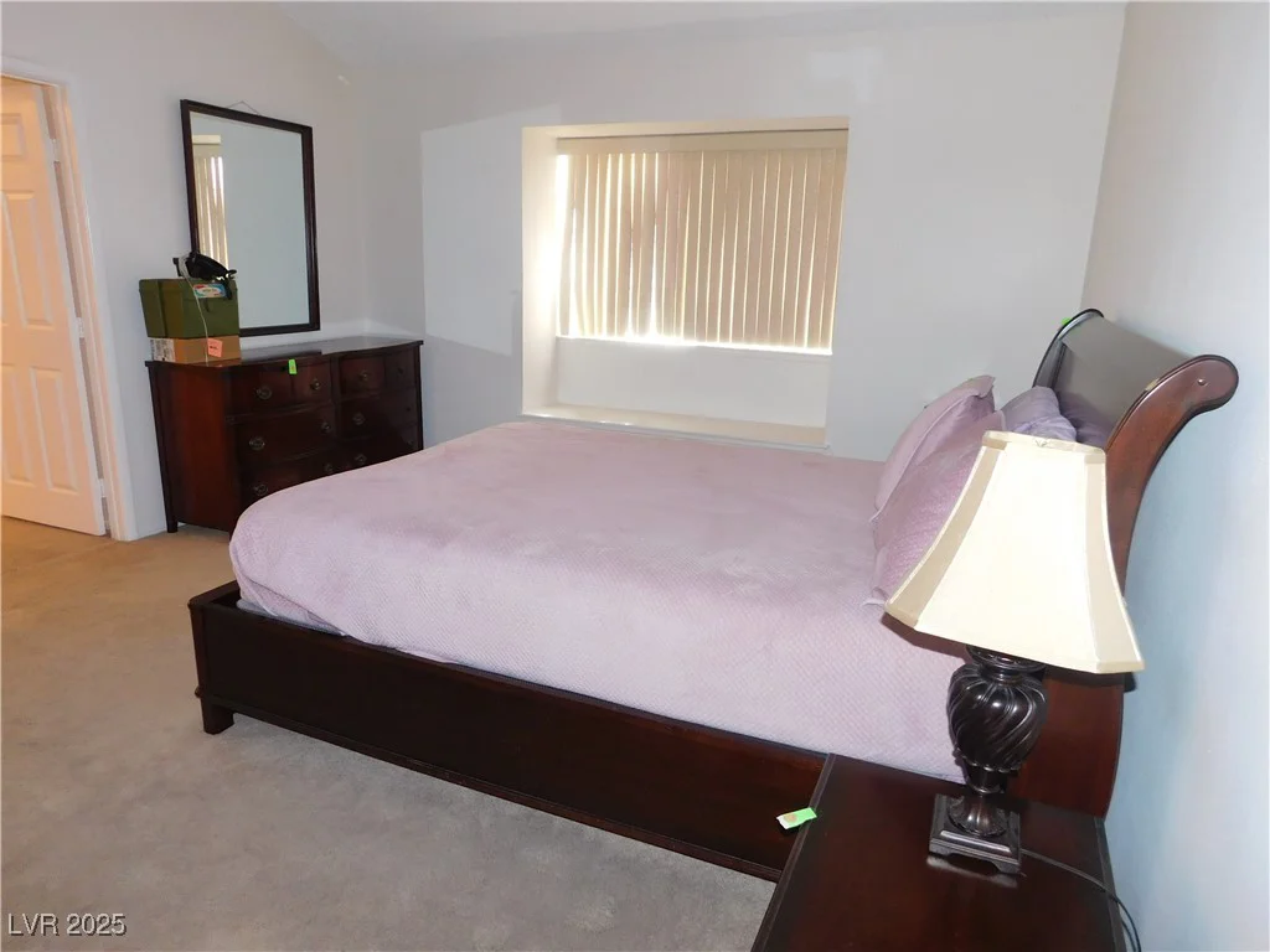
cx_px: 635
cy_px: 476
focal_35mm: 23
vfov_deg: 58.9
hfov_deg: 73.9
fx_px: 844
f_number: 3
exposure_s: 1/30
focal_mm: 4
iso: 200
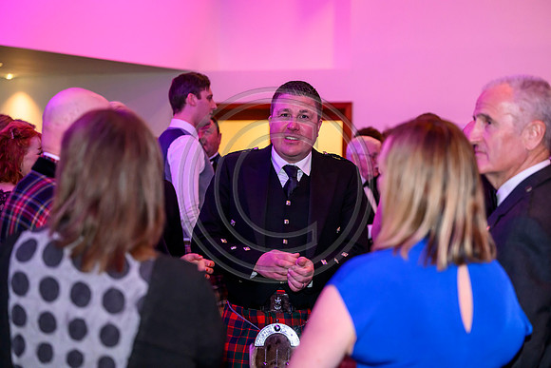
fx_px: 1072
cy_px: 184
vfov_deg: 19.5
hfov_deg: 28.8
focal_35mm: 70
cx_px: 276
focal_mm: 70
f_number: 3.2
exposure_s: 1/160
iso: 2500
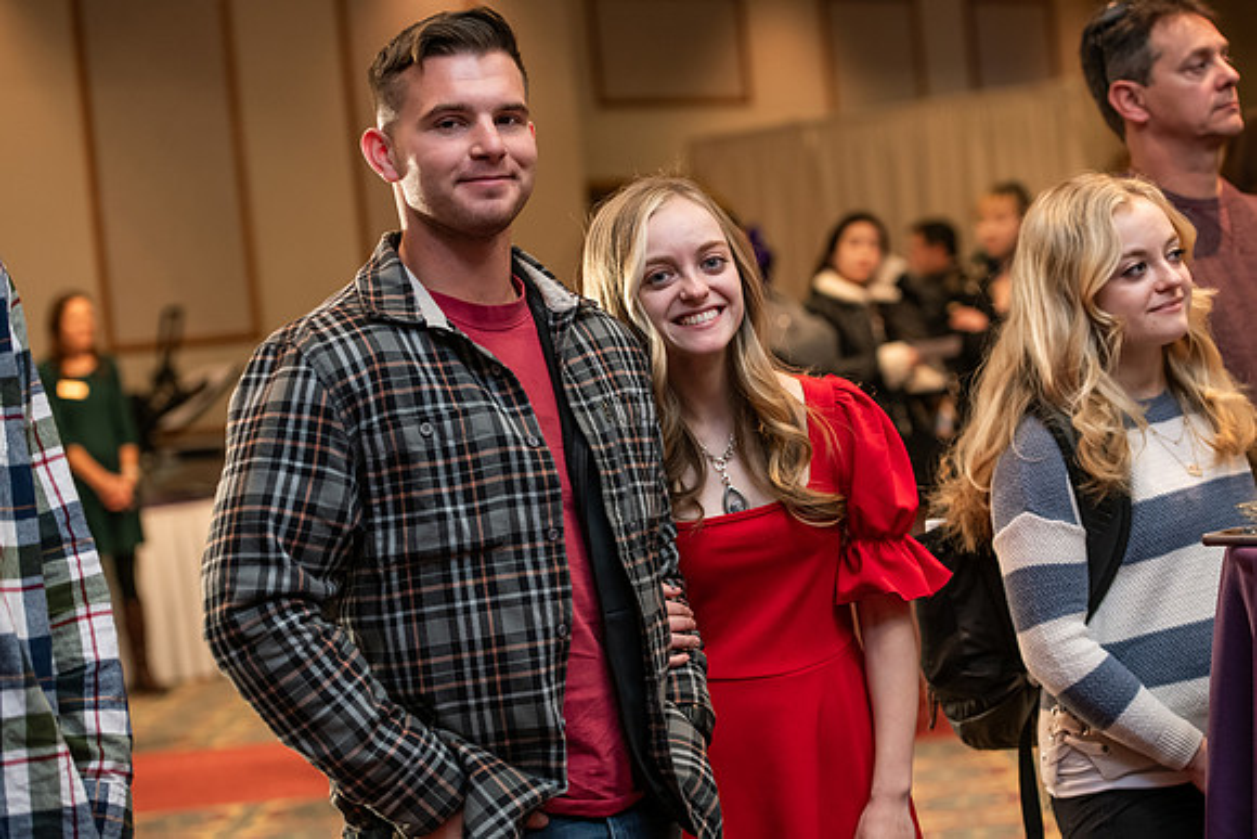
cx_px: 628
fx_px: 2864
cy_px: 420
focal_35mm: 82
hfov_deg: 24.8
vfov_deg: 16.7
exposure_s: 1/160
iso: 1600
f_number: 3.5
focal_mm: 82
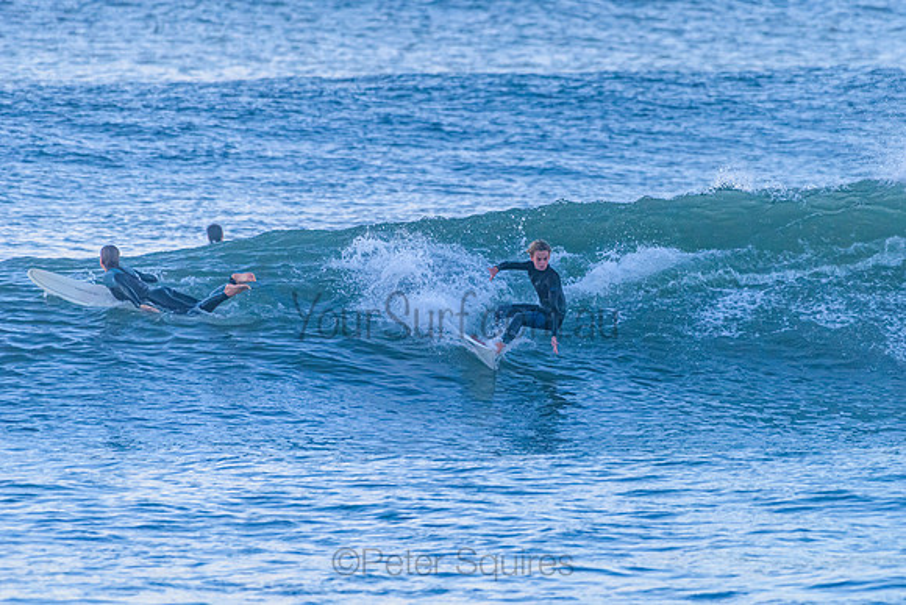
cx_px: 522
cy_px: 279
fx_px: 15305
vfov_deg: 2.3
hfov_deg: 3.4
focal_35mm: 608
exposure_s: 1/2000
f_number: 5.6
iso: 1000
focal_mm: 500
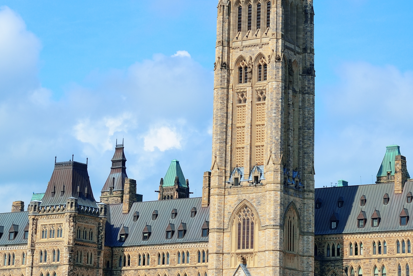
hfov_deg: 18.9
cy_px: 48
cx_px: 321
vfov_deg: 12.7
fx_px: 1228
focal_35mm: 107
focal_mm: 44
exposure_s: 1/500
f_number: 8
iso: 100
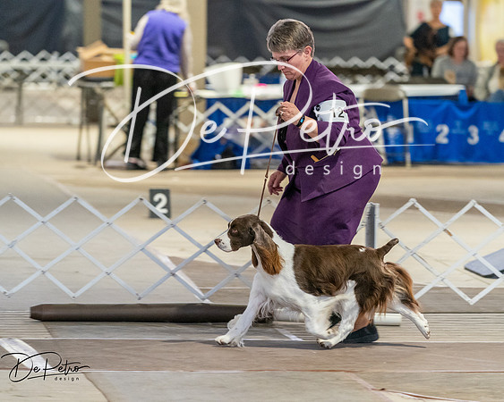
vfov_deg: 7.8
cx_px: 252
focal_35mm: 198
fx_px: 2956
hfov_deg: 9.7
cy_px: 201
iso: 6400
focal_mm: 176
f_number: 3.5
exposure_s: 1/250
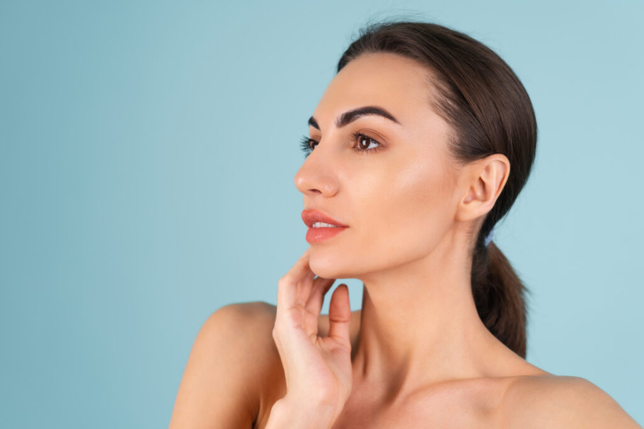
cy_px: 214
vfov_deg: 27.0
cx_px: 322
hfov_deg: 39.6
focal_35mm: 50
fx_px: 895
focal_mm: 50
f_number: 3.5
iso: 100
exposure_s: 1/125
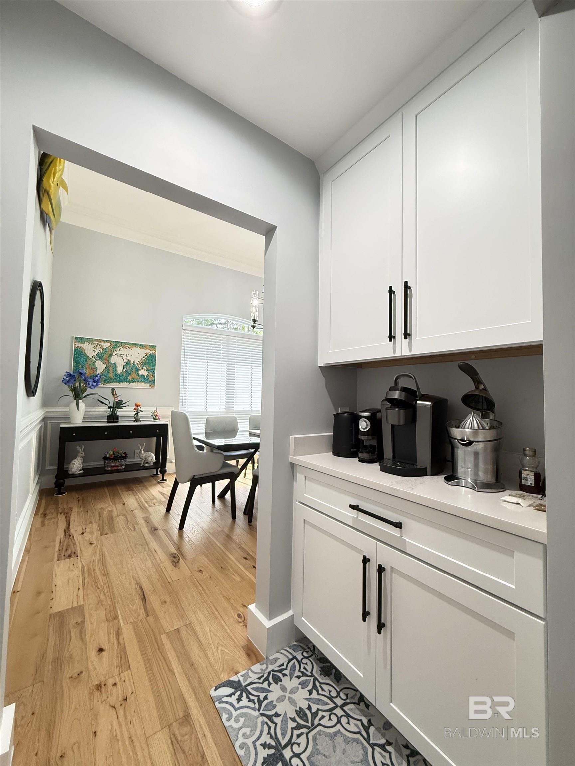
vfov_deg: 102.1
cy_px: 383
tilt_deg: +2.8
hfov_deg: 85.7
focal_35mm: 14
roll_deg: -1.4
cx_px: 288
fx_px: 310
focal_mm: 2.22
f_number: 2.2
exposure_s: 1/120
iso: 400
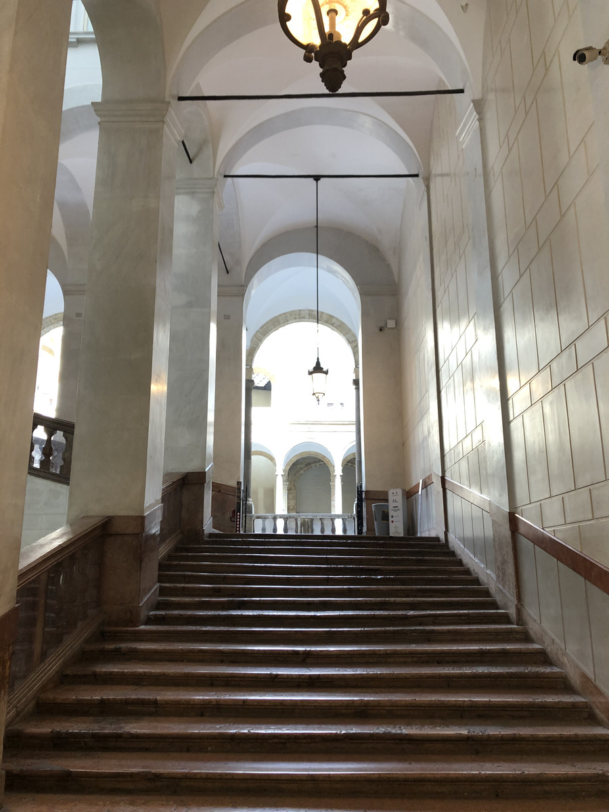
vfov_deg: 63.4
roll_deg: +0.9
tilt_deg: +14.3
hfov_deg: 49.7
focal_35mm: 28
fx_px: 657
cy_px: 406
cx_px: 304
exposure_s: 1/50
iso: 32
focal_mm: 4
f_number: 1.8
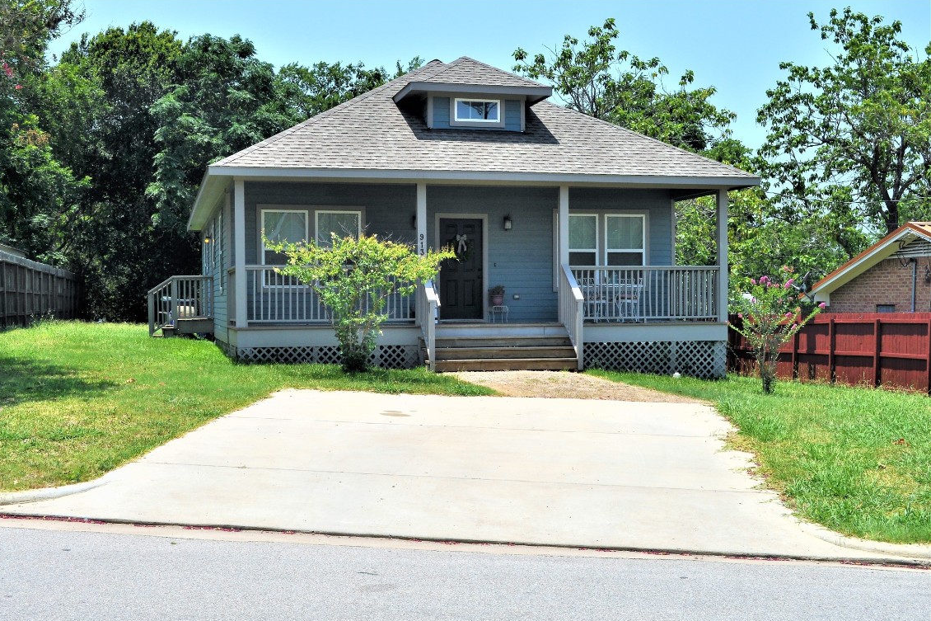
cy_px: 314
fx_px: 1189
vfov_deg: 29.2
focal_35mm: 46
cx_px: 456
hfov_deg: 42.7
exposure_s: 1/200
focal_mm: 30
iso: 200
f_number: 14
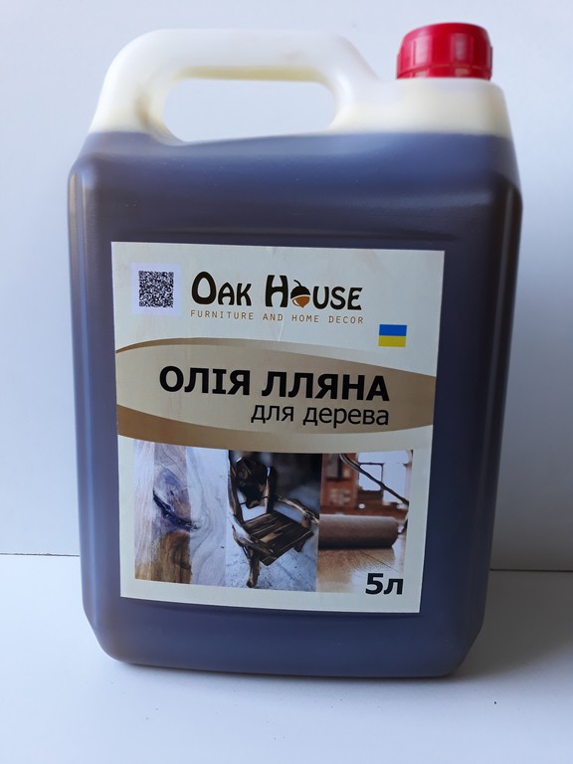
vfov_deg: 65.3
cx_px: 286
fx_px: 596
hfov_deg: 51.4
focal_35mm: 27
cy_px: 382
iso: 64
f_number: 1.7
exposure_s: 1/50
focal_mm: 3.71
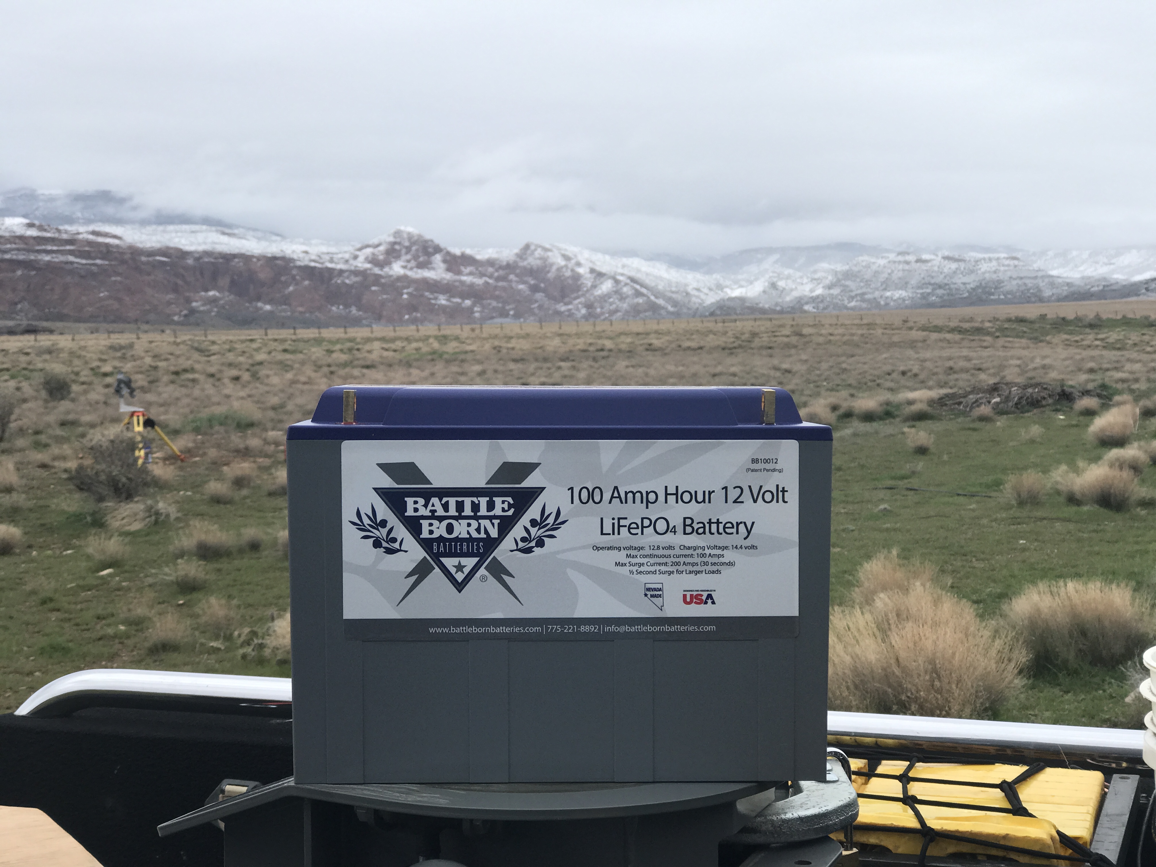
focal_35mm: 57
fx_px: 1904
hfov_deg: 33.8
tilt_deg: -0.3
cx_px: 578
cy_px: 434
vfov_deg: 25.7
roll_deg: +0.2
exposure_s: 1/772
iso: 20
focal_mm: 6.6
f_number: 2.8
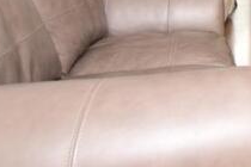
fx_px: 359
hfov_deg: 30.9
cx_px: 319
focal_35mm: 52
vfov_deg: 22.5
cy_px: -69
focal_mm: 11
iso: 400
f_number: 5.6
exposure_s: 1/80
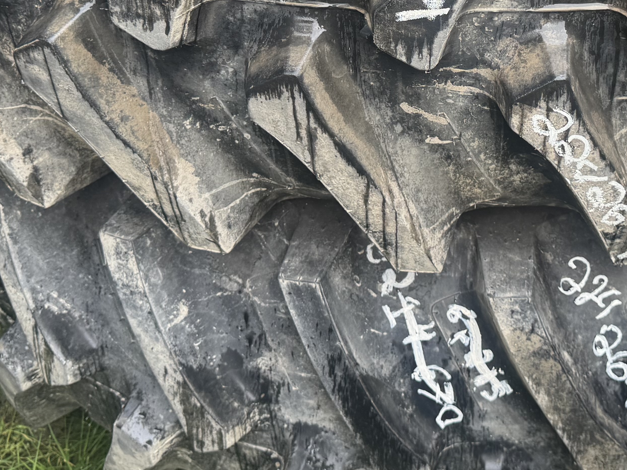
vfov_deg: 25.8
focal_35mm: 55
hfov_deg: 34.3
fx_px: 996
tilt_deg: -28.1
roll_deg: -0.3
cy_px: 54
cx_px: 465
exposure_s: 1/121
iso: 80
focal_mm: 6.76
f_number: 1.78
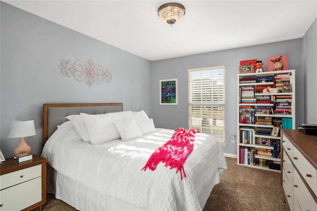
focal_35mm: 18
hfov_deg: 90.0
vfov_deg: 67.4
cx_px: 158
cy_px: 106
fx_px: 158
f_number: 8
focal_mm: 9
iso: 320
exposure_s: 1/30
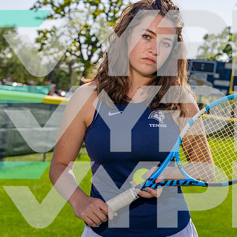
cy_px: 119
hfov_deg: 22.1
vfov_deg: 22.2
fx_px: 604
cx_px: 147
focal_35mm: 78
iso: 100
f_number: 5.6
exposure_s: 1/500
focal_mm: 60
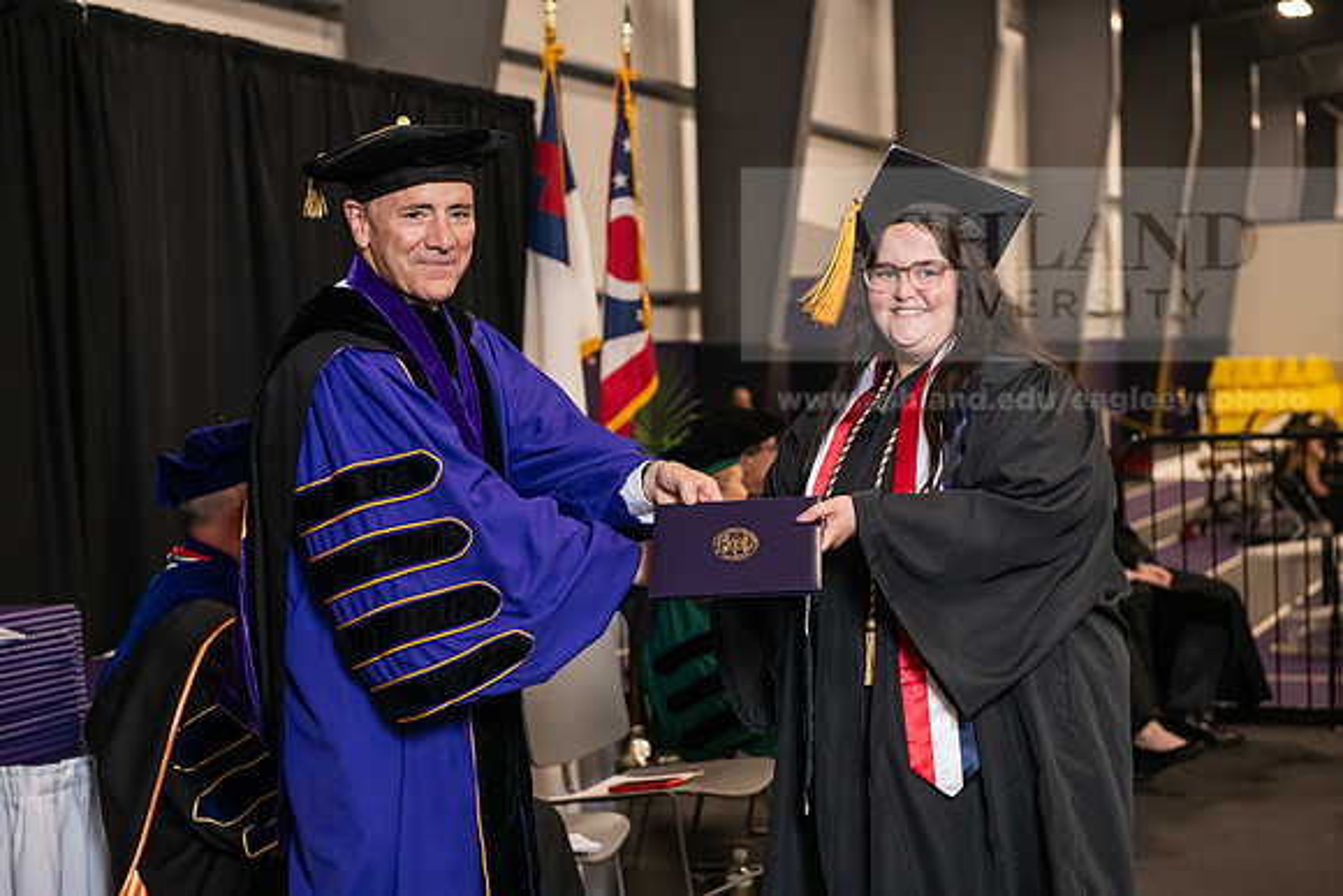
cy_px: 448
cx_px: 672
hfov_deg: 28.8
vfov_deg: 19.5
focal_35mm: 70
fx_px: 2612
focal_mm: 70
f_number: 5
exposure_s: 1/125
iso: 1600
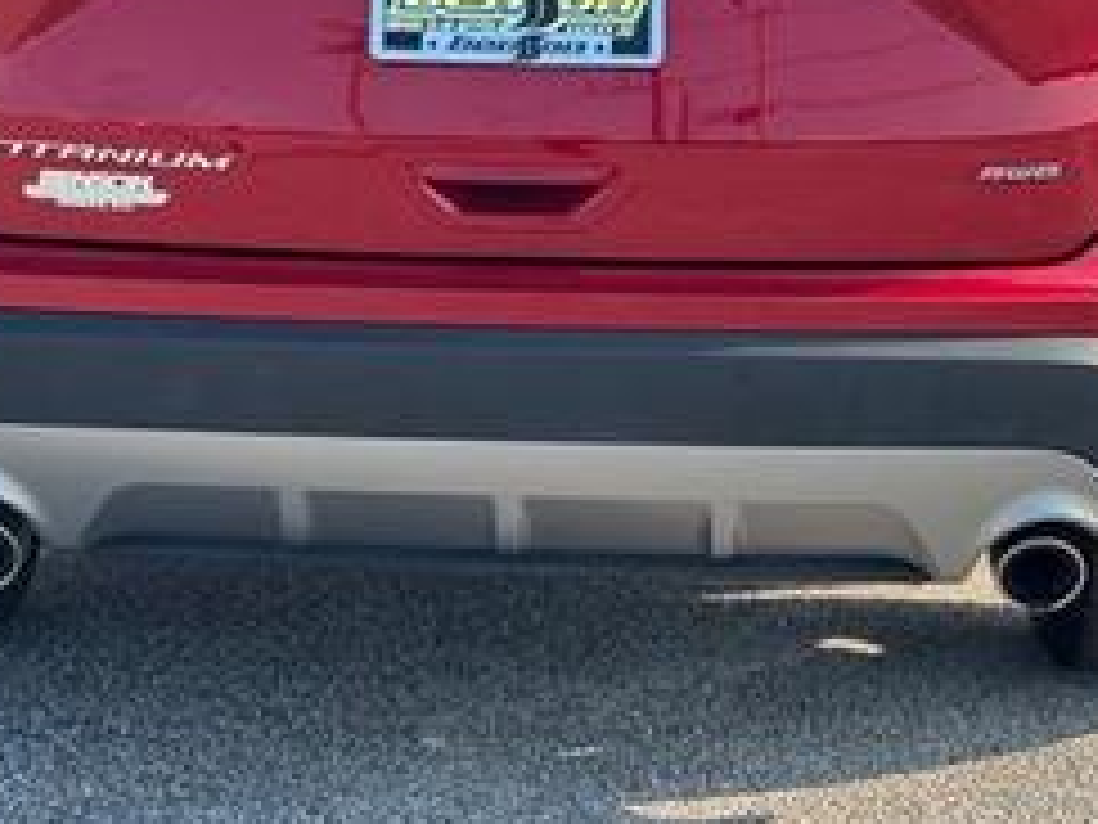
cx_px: 562
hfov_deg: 19.8
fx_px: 3140
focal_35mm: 99
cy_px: 72
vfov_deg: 14.8
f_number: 1.78
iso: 64
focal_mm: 6.76
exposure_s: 1/1094
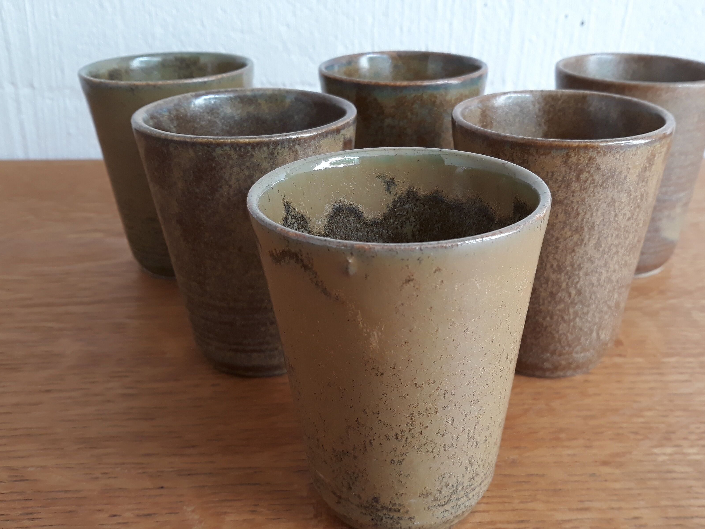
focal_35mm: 35
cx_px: 410
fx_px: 713
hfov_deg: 52.4
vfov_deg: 40.7
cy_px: 262
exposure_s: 1/50
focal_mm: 3.71
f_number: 1.7
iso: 64
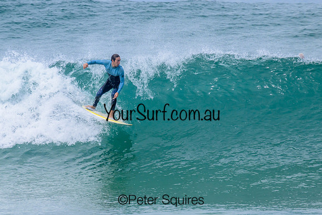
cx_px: 135
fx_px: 9619
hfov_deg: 1.9
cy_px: 91
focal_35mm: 1075
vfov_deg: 1.3
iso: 720
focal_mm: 800
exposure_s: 1/2000
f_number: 11
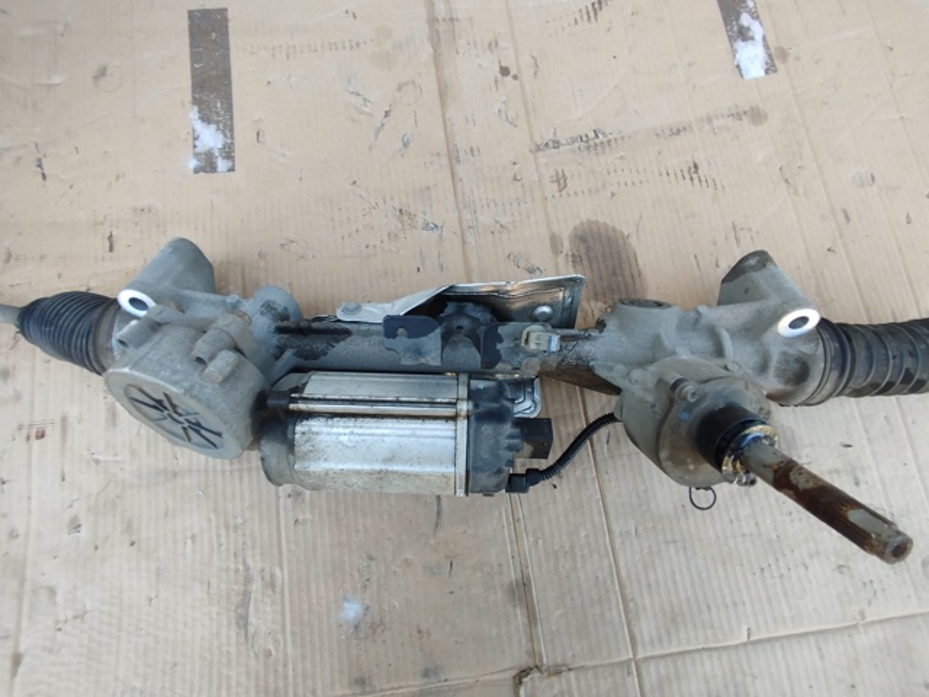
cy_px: 348
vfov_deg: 81.7
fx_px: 403
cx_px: 464
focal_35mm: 15
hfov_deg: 98.2
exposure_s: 1/50
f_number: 2.2
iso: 50
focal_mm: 1.65
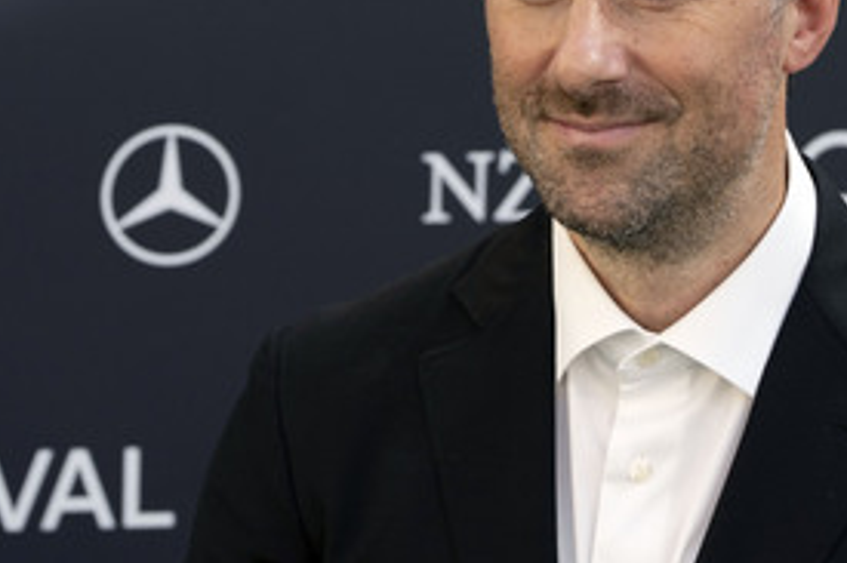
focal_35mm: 374
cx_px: 536
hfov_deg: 5.5
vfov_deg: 3.7
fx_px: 8794
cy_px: 108
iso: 800
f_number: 6.3
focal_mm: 200
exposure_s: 1/640
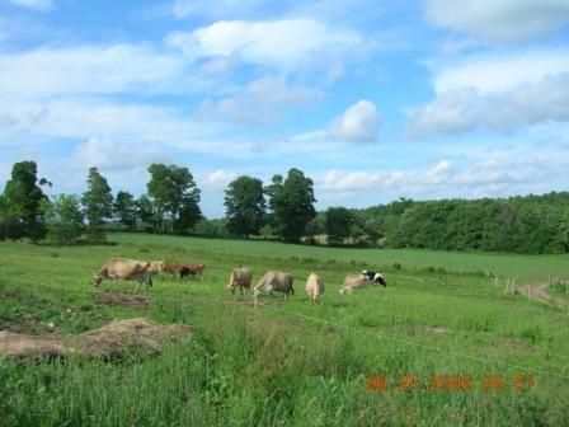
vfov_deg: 41.8
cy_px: 214
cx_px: 284
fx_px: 559
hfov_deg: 54.0
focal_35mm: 34
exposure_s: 1/287
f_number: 4.9
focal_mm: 5.7
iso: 50
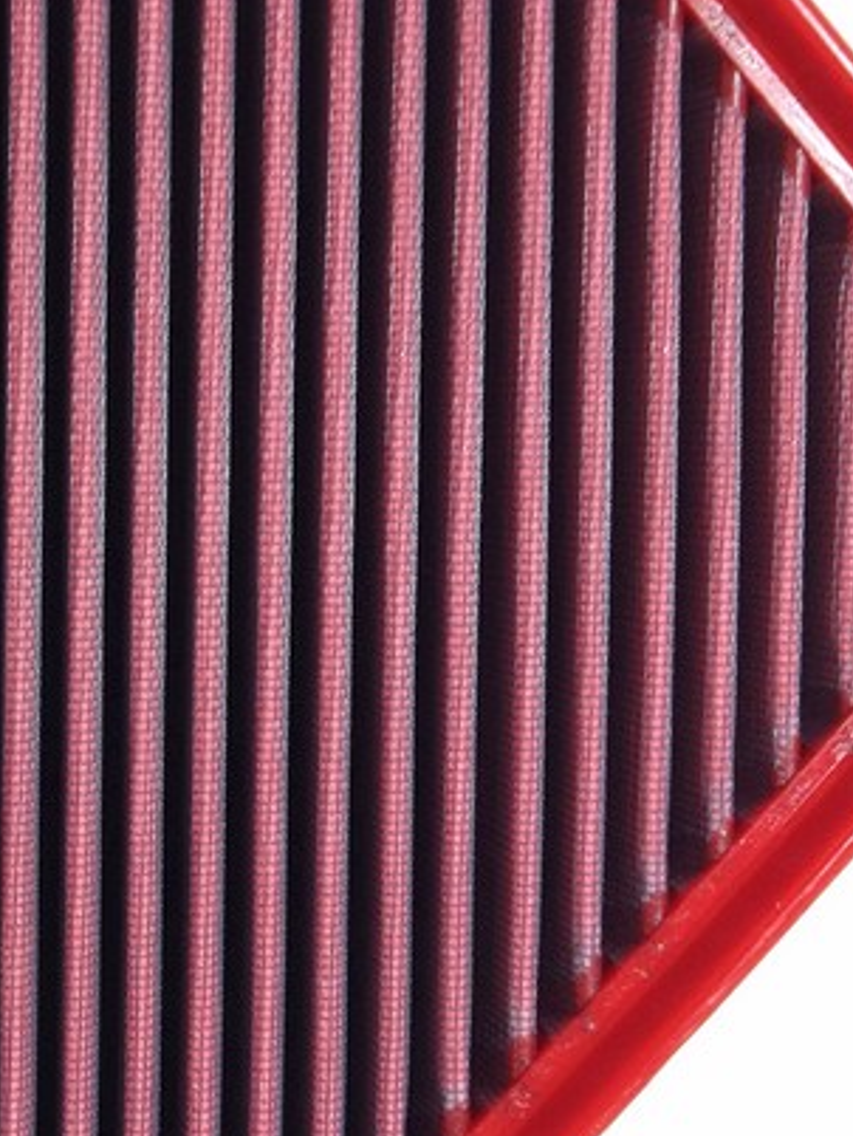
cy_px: 602
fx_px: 2855
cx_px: -203
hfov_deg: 16.2
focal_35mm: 87
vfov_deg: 22.5
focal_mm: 4.28
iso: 50
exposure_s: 1/30
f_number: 2.4
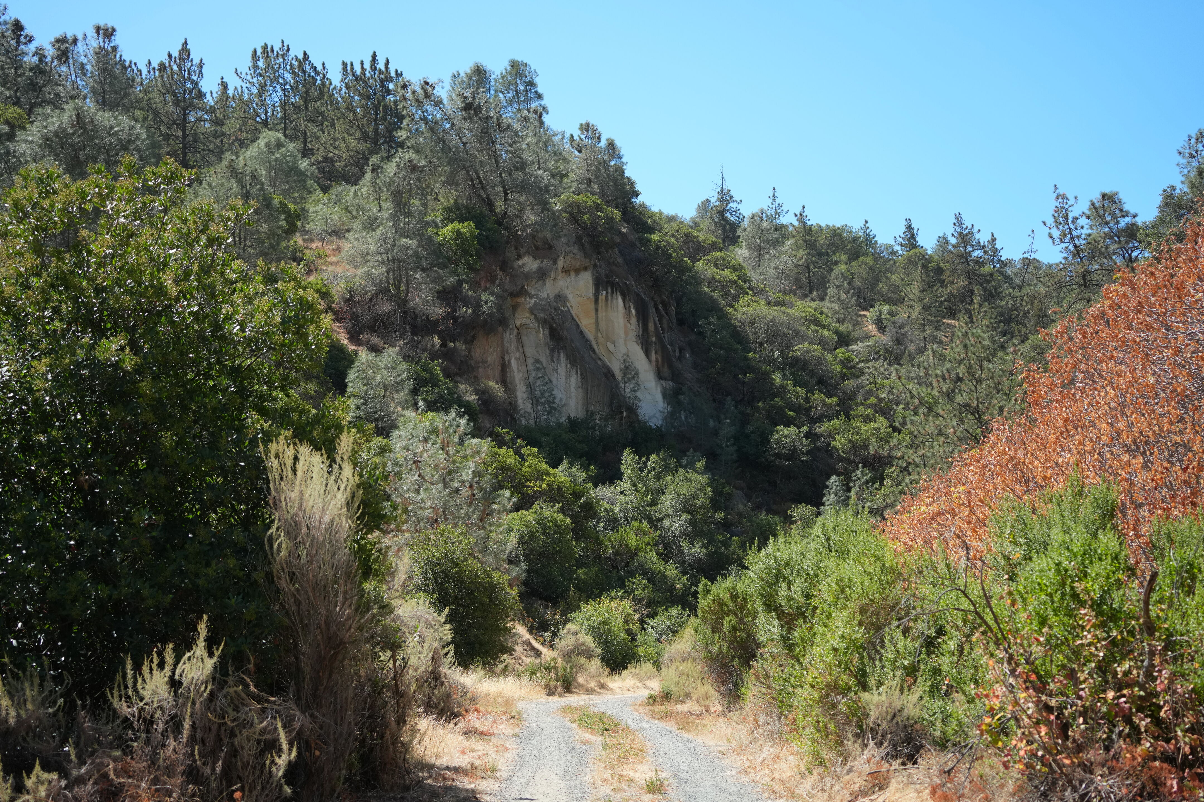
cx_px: 602
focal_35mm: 50
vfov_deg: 27.0
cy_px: 401
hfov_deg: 39.6
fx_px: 1672
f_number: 4.5
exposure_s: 1/2000
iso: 640
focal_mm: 50
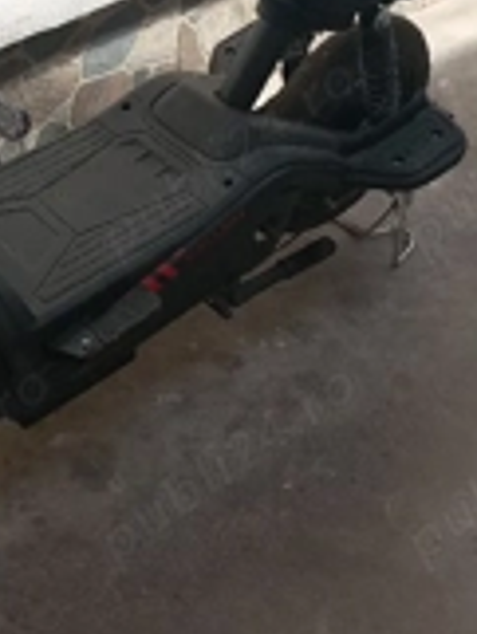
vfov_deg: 28.7
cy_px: 205
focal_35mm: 67
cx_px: 0
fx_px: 1229
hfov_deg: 21.2
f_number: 1.8
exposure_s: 1/185
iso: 20
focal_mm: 4
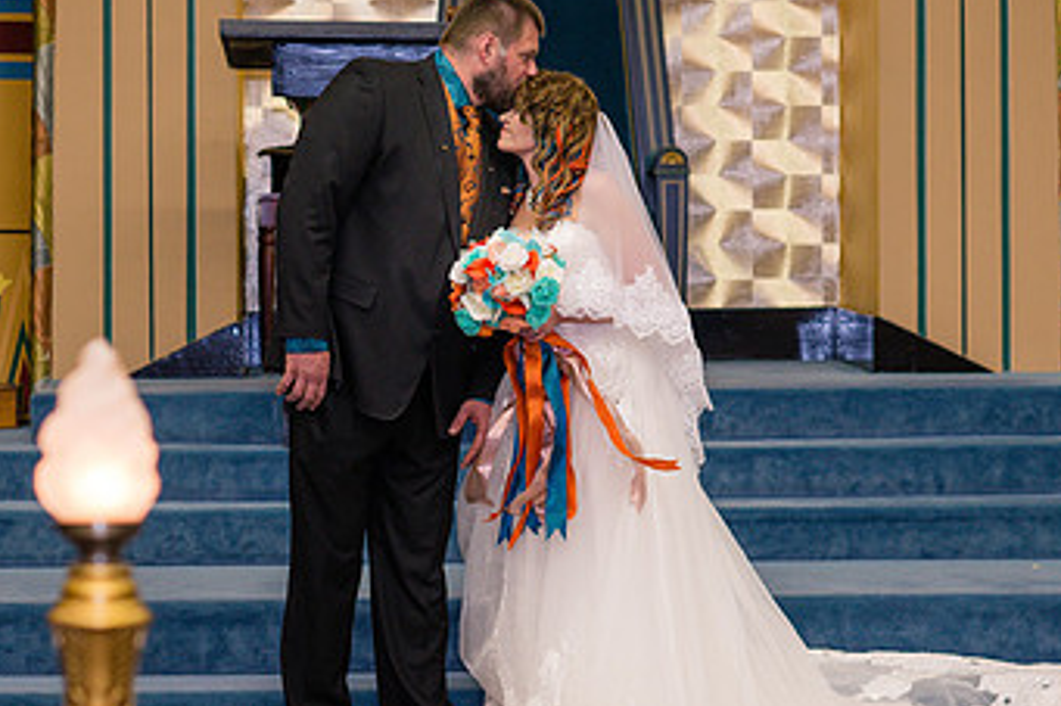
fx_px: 4330
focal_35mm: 147
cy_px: 384
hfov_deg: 14.0
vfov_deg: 9.3
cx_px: 499
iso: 800
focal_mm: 85
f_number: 3.2
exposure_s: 1/160
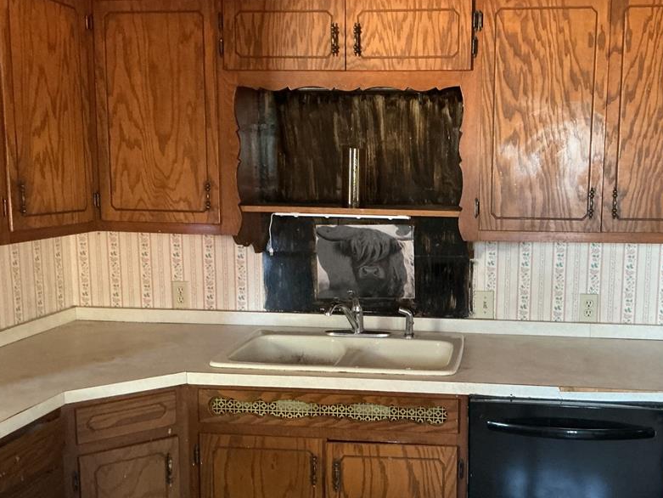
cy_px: 267
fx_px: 728
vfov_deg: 37.7
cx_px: 428
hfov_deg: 48.3
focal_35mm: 38
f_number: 1.8
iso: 400
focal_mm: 3
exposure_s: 1/30
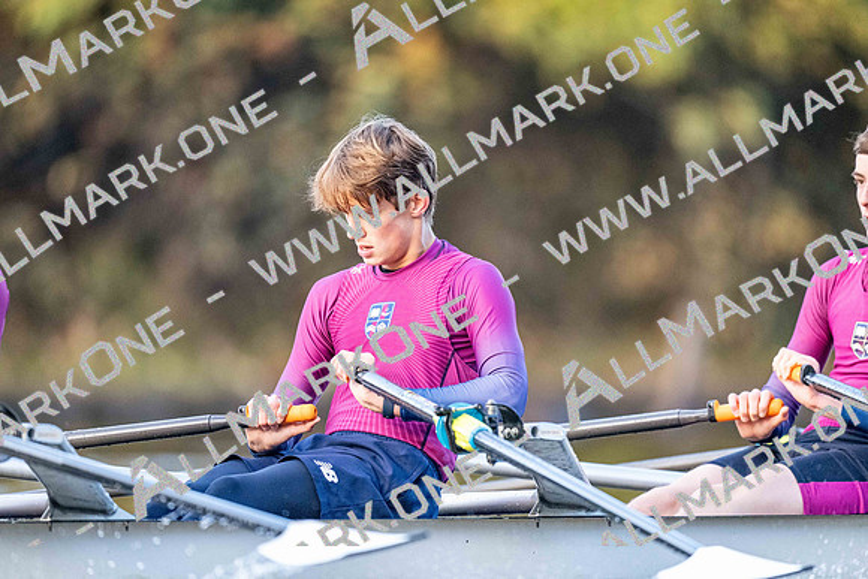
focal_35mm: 600
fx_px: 14469
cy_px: 290
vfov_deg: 2.3
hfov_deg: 3.4
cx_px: 434
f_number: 4
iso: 7200
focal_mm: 600
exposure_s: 1/2500
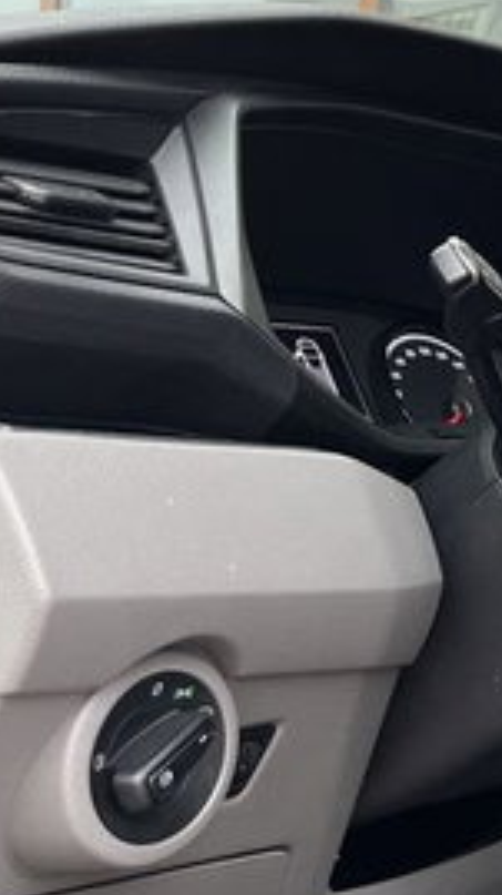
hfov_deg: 12.4
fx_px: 1896
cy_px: 446
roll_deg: -2.6
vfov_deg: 26.5
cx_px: 1144
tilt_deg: -0.9
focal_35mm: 80
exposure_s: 1/122
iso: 64
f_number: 1.6
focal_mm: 5.1
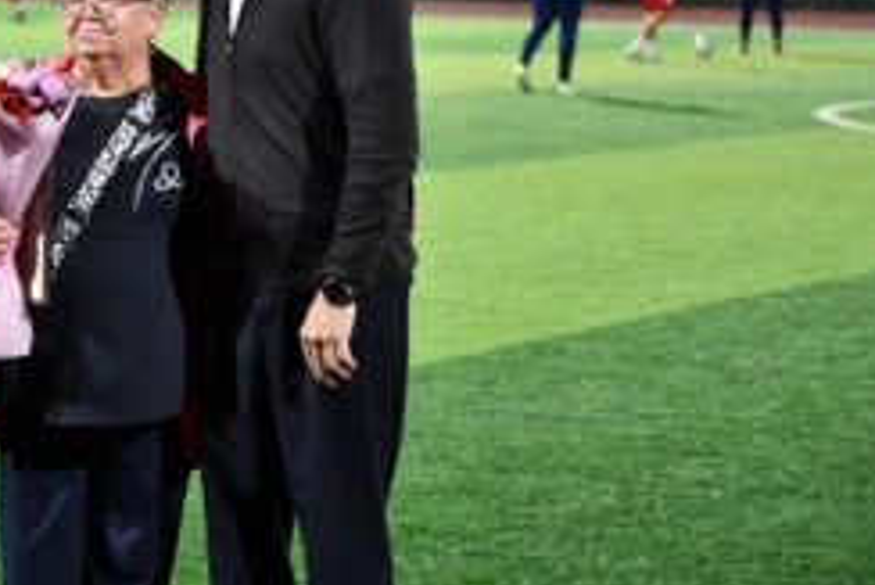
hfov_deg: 8.8
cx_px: 208
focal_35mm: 233
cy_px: 145
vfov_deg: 5.9
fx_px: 5666
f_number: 5.3
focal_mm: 95
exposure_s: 1/60
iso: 1250
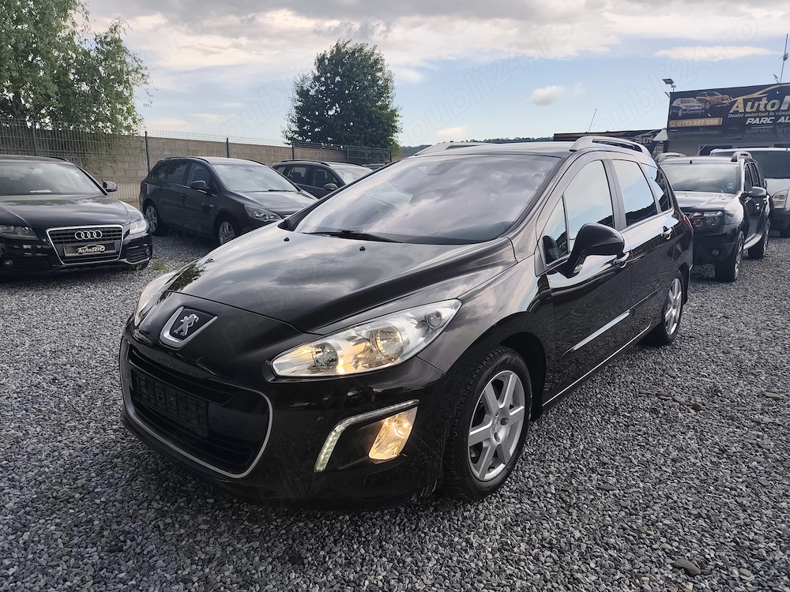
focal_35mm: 23
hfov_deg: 73.9
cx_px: 395
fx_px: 525
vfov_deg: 58.9
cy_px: 296
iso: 50
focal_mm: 6.19
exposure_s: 1/399
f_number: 1.65
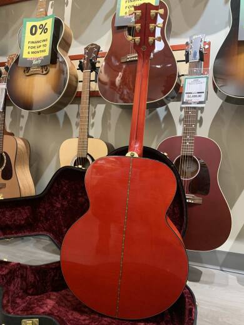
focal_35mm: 26
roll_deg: -2.4
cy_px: 162
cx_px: 122
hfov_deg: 53.1
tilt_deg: +0.1
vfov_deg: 67.3
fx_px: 244
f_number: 1.8
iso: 320
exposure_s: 1/40
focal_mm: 4.25
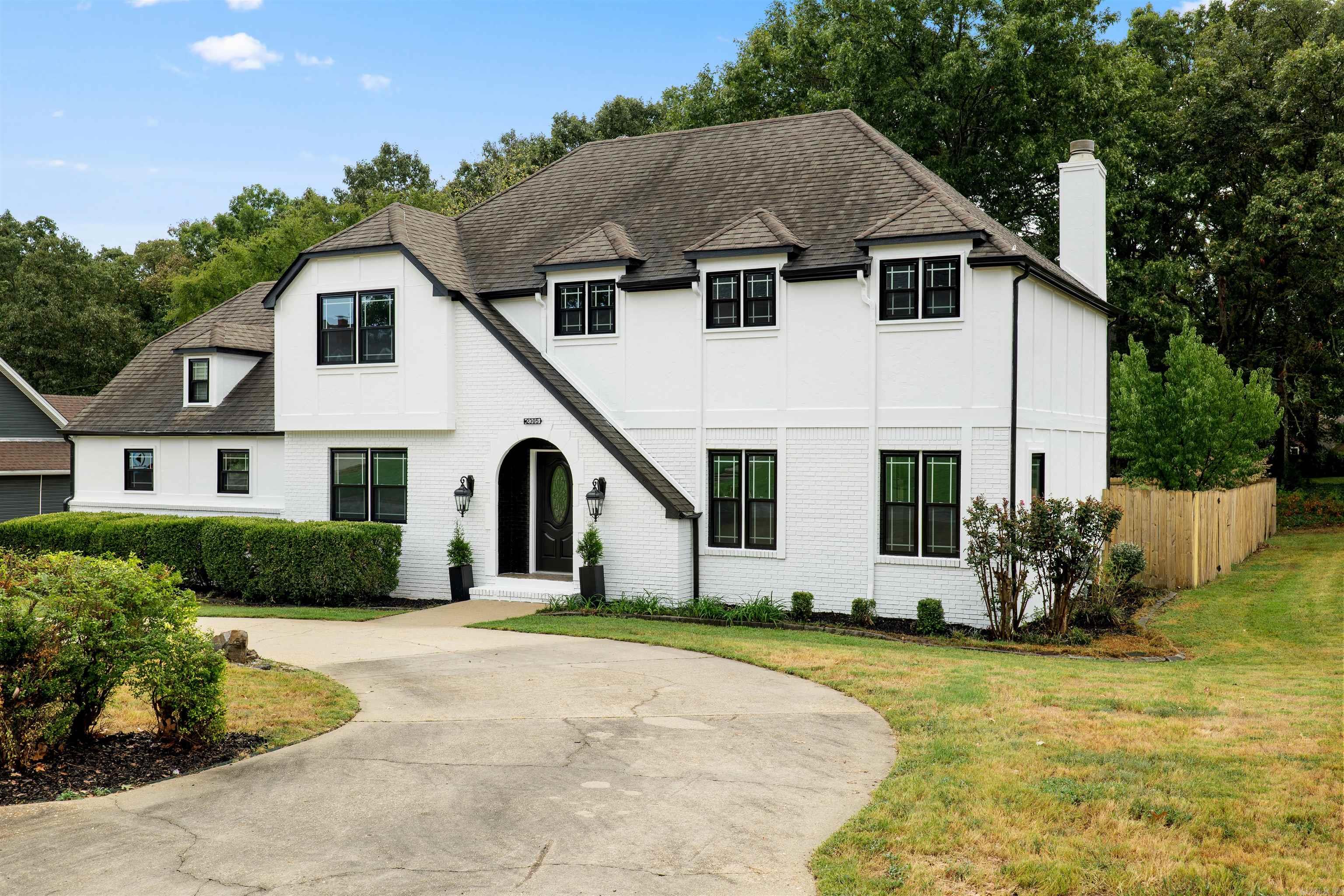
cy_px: 448
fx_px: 1307
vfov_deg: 37.9
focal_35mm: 35
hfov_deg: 54.4
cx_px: 672
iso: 100
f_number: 9
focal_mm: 35
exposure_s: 1/80
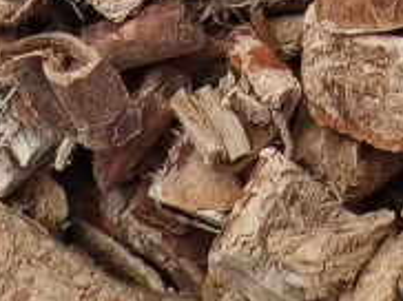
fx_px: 1279
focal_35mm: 110
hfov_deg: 17.3
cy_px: -235
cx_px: 445
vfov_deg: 12.3
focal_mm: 2.32
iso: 638
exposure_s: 1/50
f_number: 2
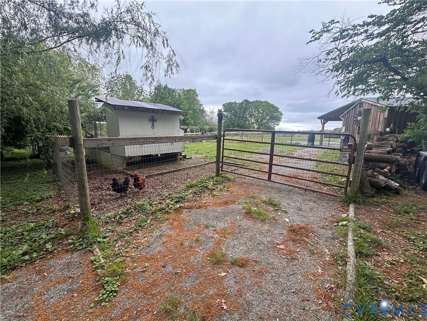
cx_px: 214
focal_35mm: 14
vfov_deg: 85.7
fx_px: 173
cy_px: 160
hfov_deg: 102.1
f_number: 2.2
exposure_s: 1/230
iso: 40
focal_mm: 2.22
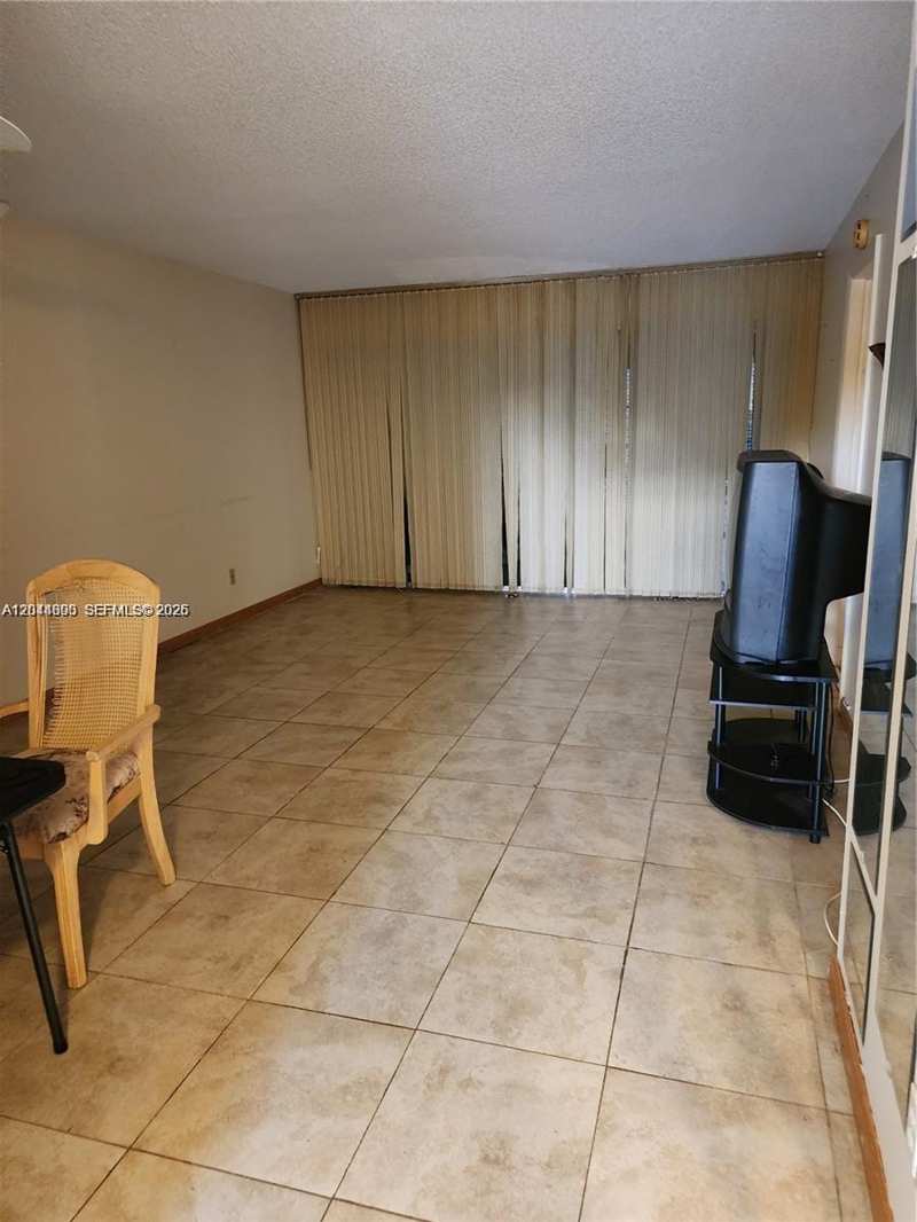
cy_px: 611
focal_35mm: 23
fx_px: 812
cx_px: 458
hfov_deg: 58.9
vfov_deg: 73.9
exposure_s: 1/30
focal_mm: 6.4
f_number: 1.8
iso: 640
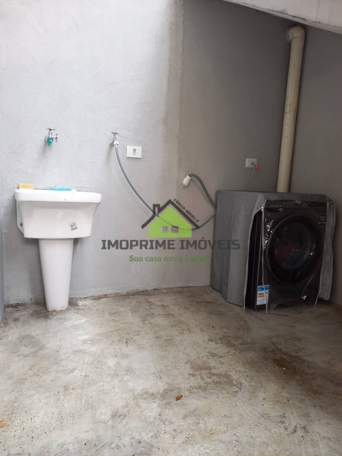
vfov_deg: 69.4
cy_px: 228
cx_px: 171
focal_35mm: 25
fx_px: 329
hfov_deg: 54.9
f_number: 1.8
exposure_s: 1/40
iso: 250
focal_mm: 4.65
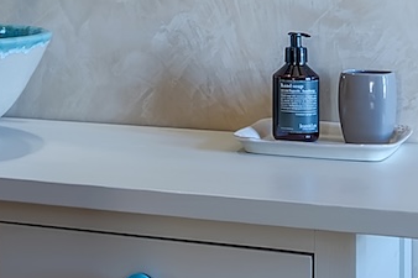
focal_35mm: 111
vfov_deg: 12.1
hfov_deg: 17.3
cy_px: -29
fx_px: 1288
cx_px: -134
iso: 200
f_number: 8
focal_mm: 10
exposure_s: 1/10
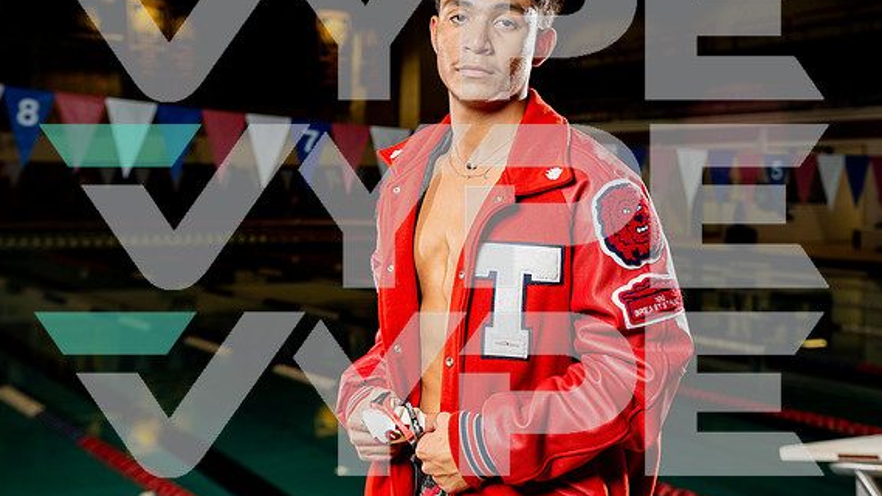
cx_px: 423
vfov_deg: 21.8
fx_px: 1286
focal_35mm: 55
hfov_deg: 37.8
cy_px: 205
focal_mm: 49
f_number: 4.5
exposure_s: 1/250
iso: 320
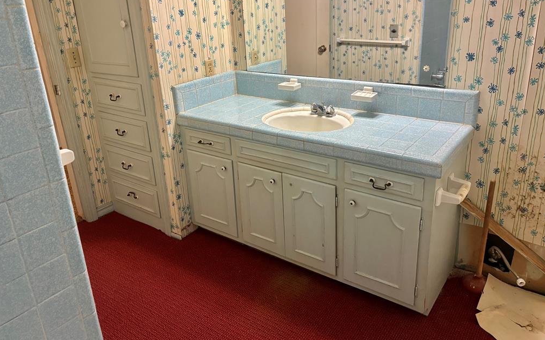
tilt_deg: -19.5
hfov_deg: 66.5
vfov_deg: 44.4
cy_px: 141
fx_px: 416
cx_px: 274
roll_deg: +3.4
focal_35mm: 28
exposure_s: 1/60
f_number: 1.6
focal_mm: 5.96
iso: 250
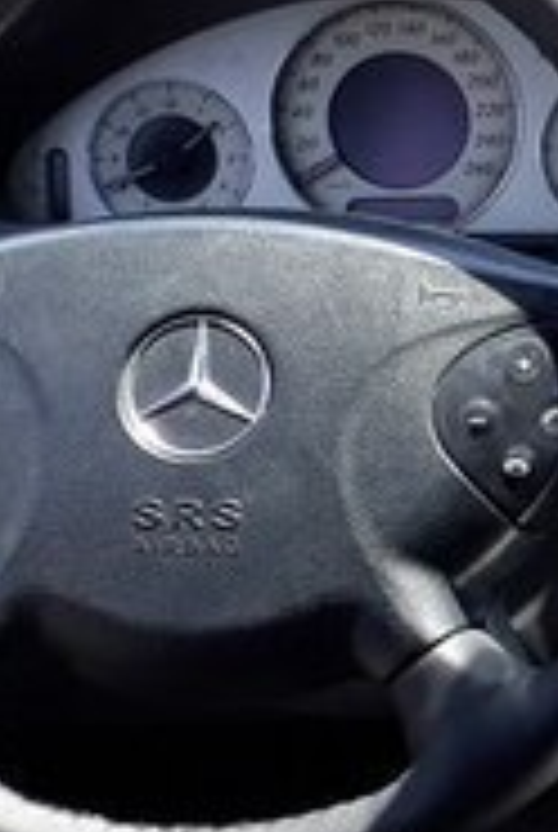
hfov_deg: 12.0
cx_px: 1184
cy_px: 362
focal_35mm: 100
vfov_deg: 20.4
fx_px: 2316
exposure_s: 1/164
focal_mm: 3.6
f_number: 1.9
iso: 40
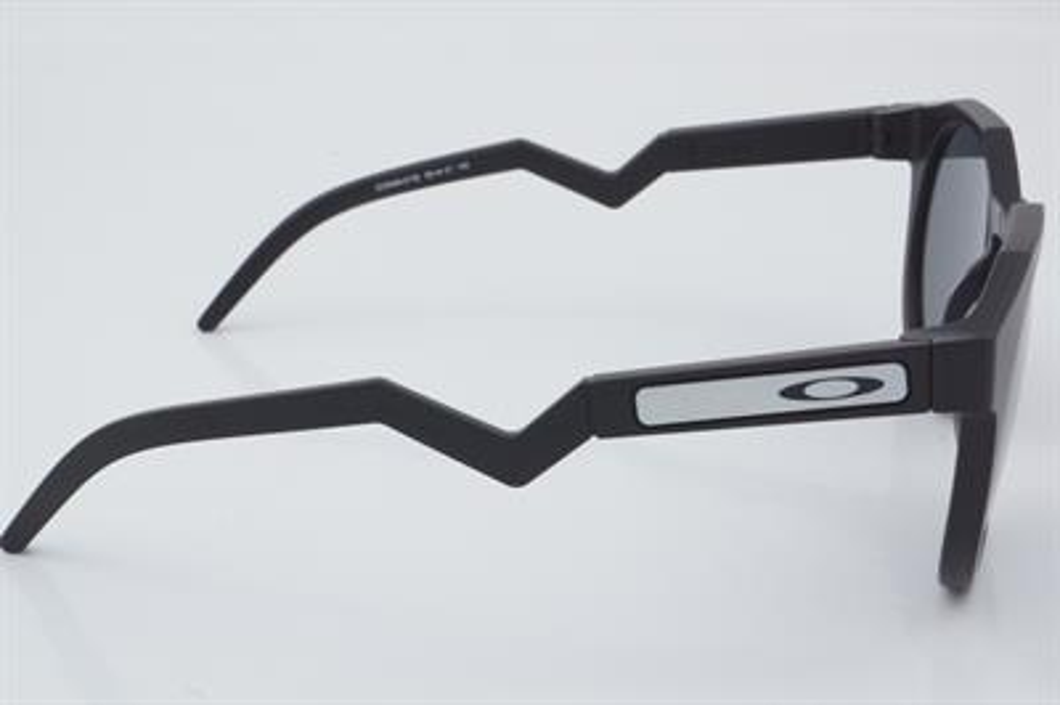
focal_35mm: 75
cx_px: 530
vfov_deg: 18.2
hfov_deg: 27.0
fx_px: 2206
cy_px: 352
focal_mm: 50
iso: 100
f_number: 32
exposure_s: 1/3
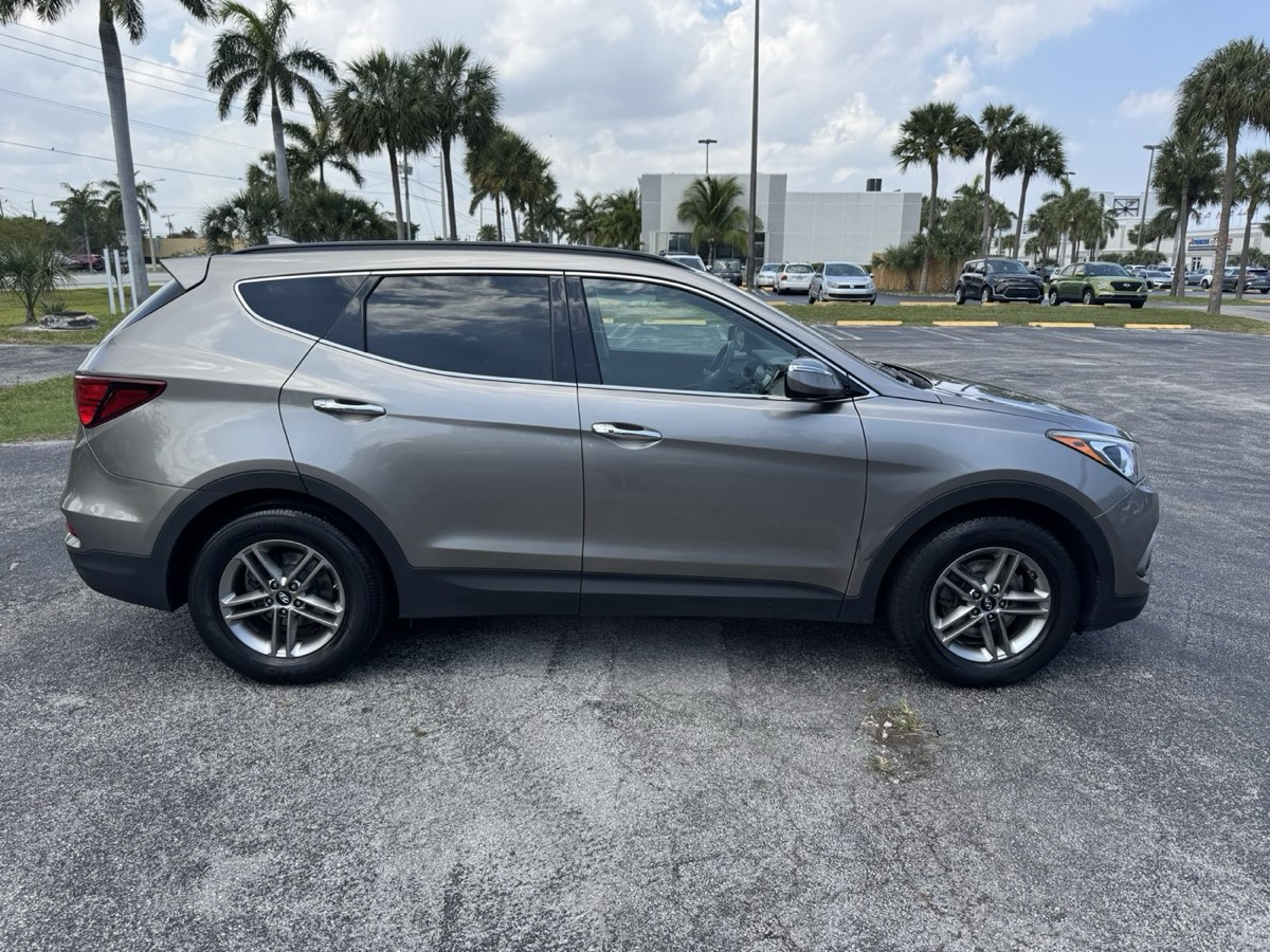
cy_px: 476
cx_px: 635
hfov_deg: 71.6
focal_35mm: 24
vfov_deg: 56.8
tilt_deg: -13.9
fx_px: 881
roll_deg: -0.4
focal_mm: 6.76
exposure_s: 1/2506
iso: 80
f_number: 1.78
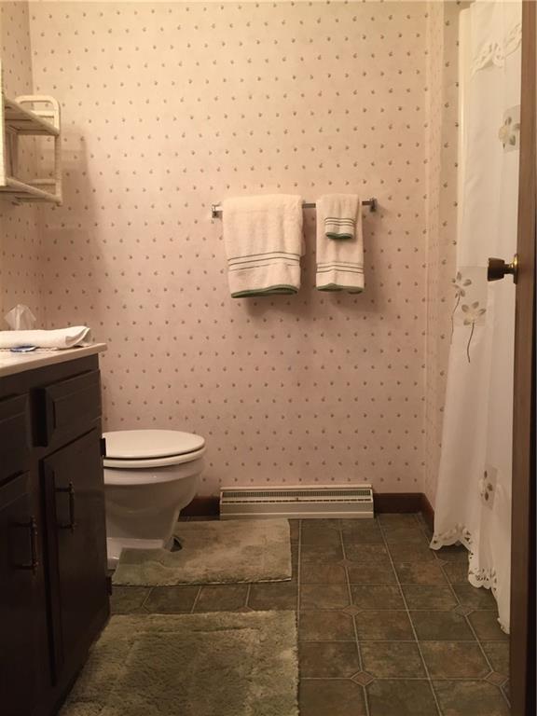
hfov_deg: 48.2
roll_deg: +1.6
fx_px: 600
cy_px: 358
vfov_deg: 61.7
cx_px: 268
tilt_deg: -4.3
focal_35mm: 29
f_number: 2.2
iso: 80
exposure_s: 1/30
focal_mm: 4.15
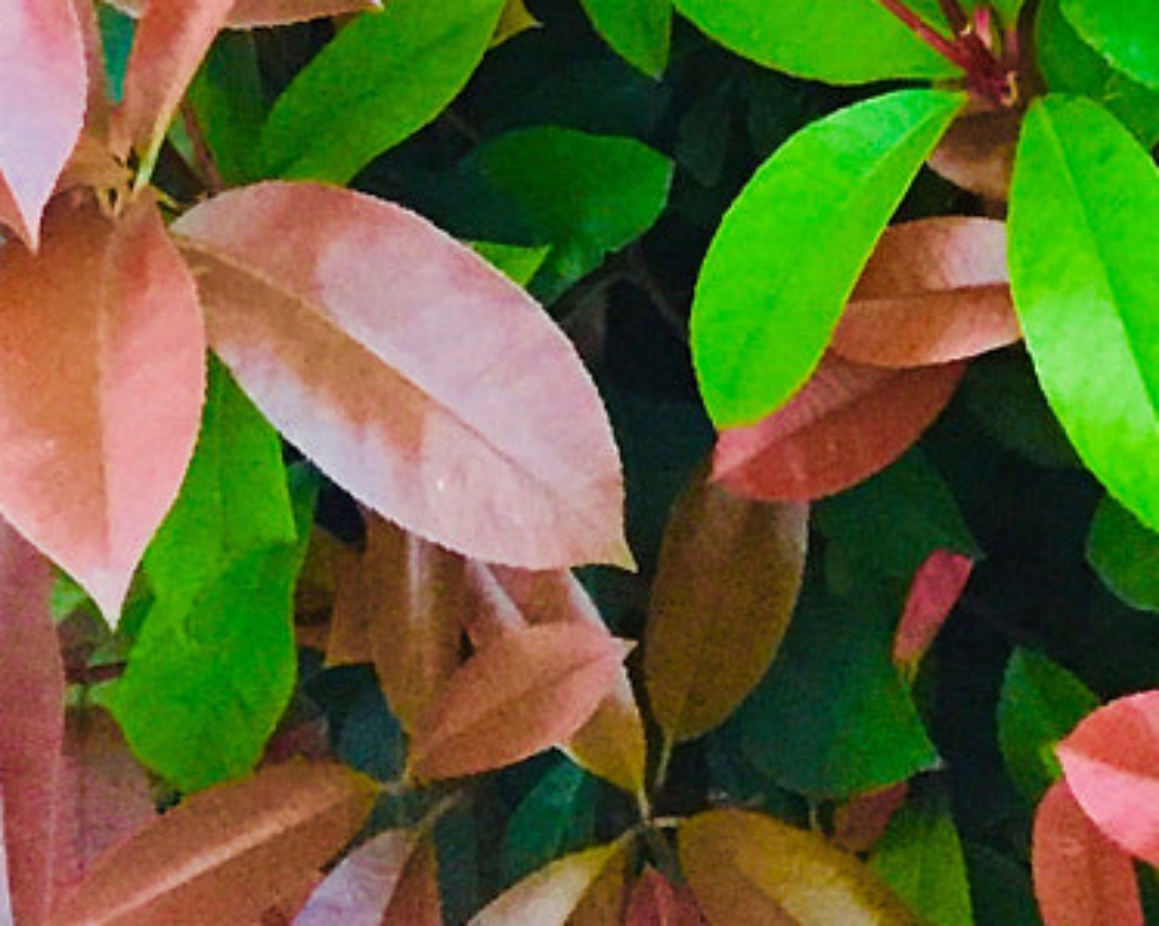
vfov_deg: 10.9
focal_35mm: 121
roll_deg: -8.3
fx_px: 4149
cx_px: 648
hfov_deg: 15.9
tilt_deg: -12.5
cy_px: -1245
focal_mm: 4.15
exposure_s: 1/30
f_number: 2.2
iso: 250
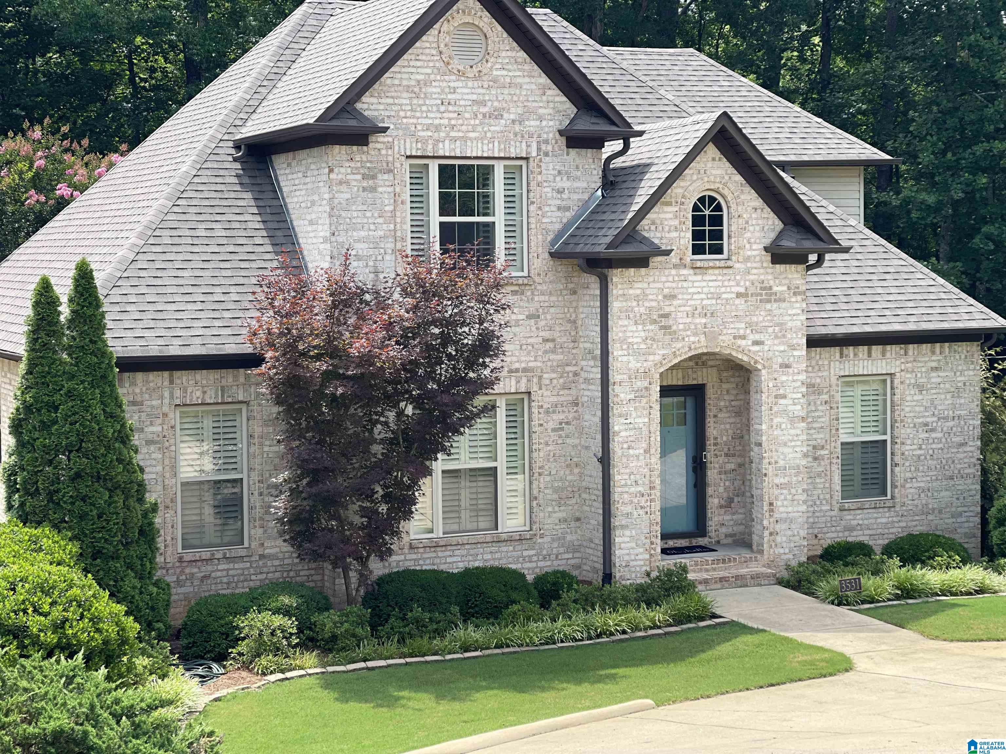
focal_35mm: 64
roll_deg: +0.0
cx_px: 503
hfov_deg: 30.3
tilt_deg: -4.7
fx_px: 1860
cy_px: 377
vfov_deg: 22.9
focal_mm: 7.5
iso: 32
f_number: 2.2
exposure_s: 1/428
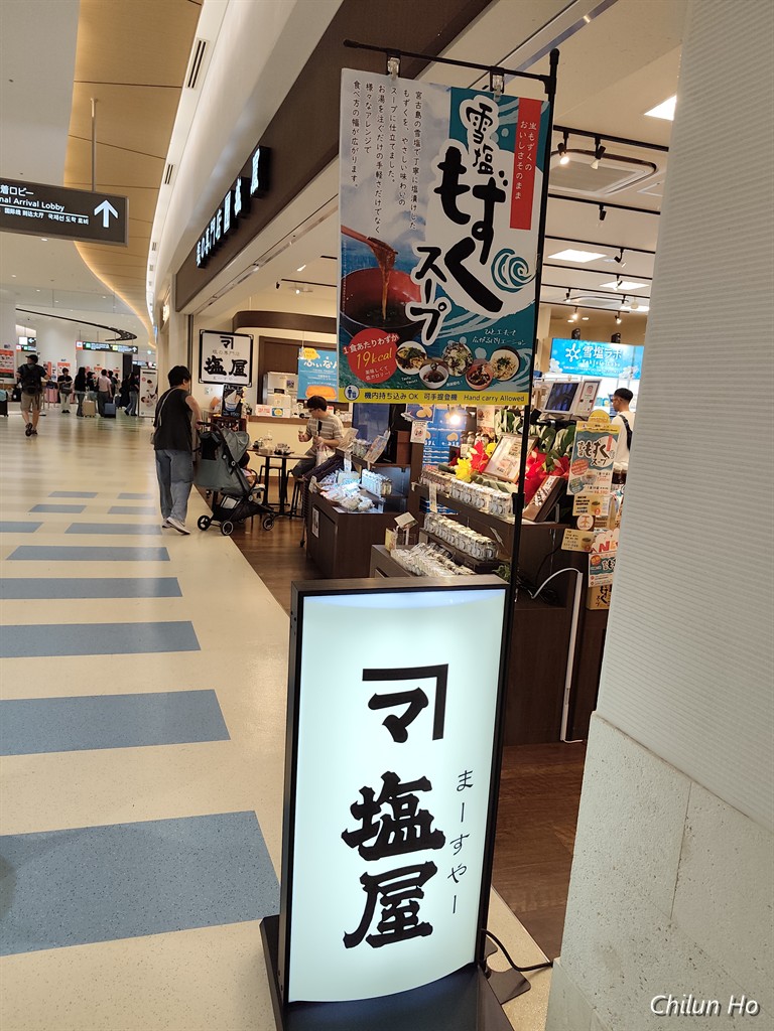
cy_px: 516
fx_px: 686
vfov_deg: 73.9
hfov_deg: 58.9
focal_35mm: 23
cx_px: 387
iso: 200
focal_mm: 6.07
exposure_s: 1/120
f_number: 1.7
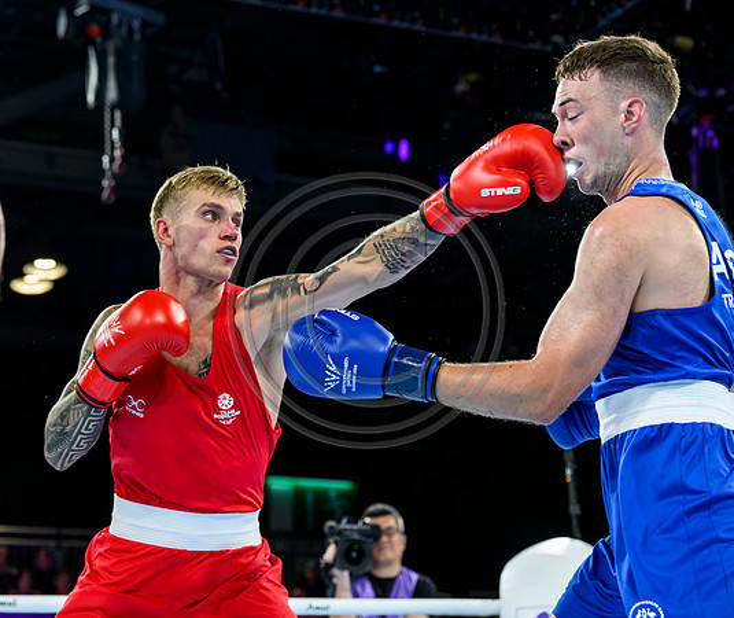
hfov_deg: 23.0
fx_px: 1802
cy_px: 309
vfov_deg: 19.4
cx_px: 270
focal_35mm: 81
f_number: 4
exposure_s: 1/1000
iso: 2000
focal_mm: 70
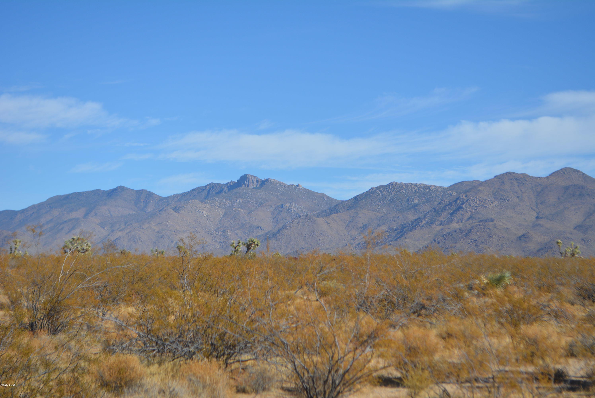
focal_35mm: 82
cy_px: 199
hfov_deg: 24.6
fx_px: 1365
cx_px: 298
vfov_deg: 16.6
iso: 400
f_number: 7.1
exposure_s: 1/1600
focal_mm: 55
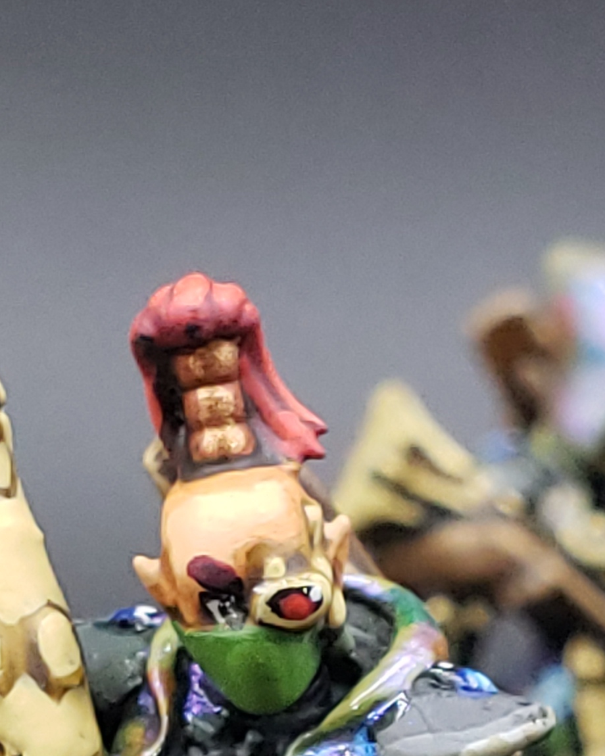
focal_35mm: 89
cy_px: 781
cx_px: 301
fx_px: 1992
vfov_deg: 20.7
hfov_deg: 17.3
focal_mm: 4.3
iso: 160
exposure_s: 1/50
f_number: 2.4
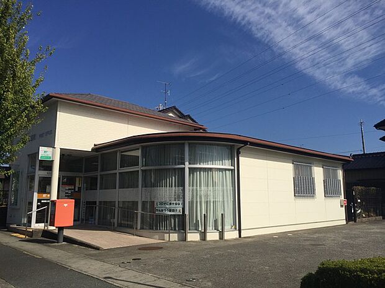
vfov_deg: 48.2
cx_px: 192
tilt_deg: +10.8
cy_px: 144
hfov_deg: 61.7
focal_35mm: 29
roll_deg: -1.2
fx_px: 323
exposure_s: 1/4950
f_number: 2.2
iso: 32
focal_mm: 4.15
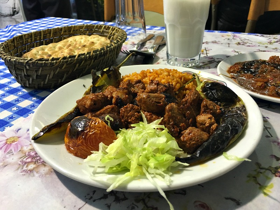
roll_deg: +1.1
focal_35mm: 29
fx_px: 235
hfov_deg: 61.7
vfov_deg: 48.2
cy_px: 105
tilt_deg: -30.0
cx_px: 140
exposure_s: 1/33
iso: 125
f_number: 2.2
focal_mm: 4.15
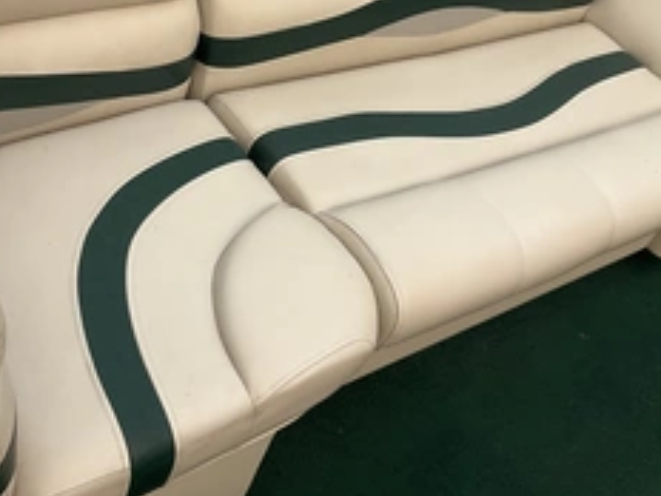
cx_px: 276
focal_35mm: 50
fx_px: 955
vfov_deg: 28.7
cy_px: 128
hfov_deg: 38.1
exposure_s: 1/1730
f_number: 1.8
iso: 25
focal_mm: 3
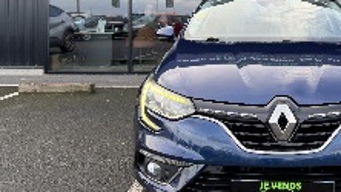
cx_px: 266
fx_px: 443
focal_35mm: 49
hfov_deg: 40.6
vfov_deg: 23.8
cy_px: 22
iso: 80
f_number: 1.78
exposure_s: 1/317
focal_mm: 6.76
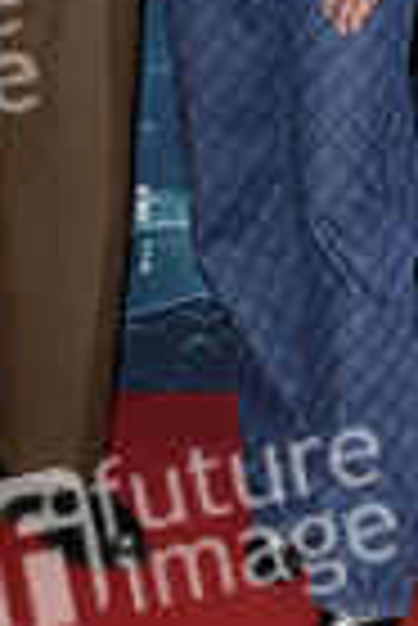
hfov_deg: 10.0
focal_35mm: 138
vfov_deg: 14.4
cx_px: 297
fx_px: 2397
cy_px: -140
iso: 640
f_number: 5.6
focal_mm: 48
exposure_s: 1/250
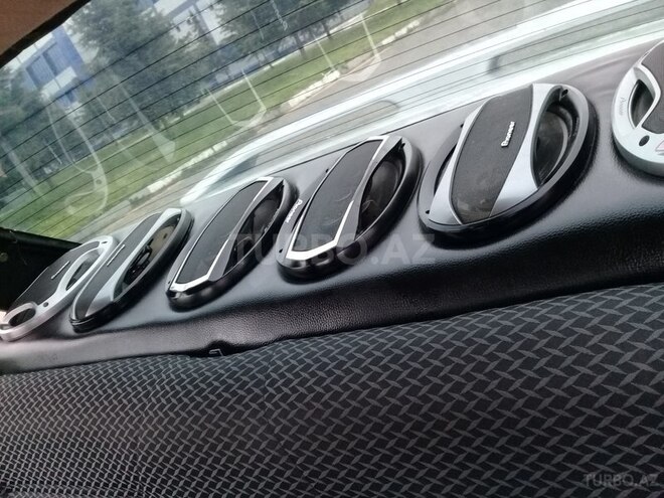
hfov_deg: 58.4
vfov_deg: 45.4
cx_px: 332
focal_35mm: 31
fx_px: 595
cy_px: 249
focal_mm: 3.3
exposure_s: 1/33
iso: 160
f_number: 2.2
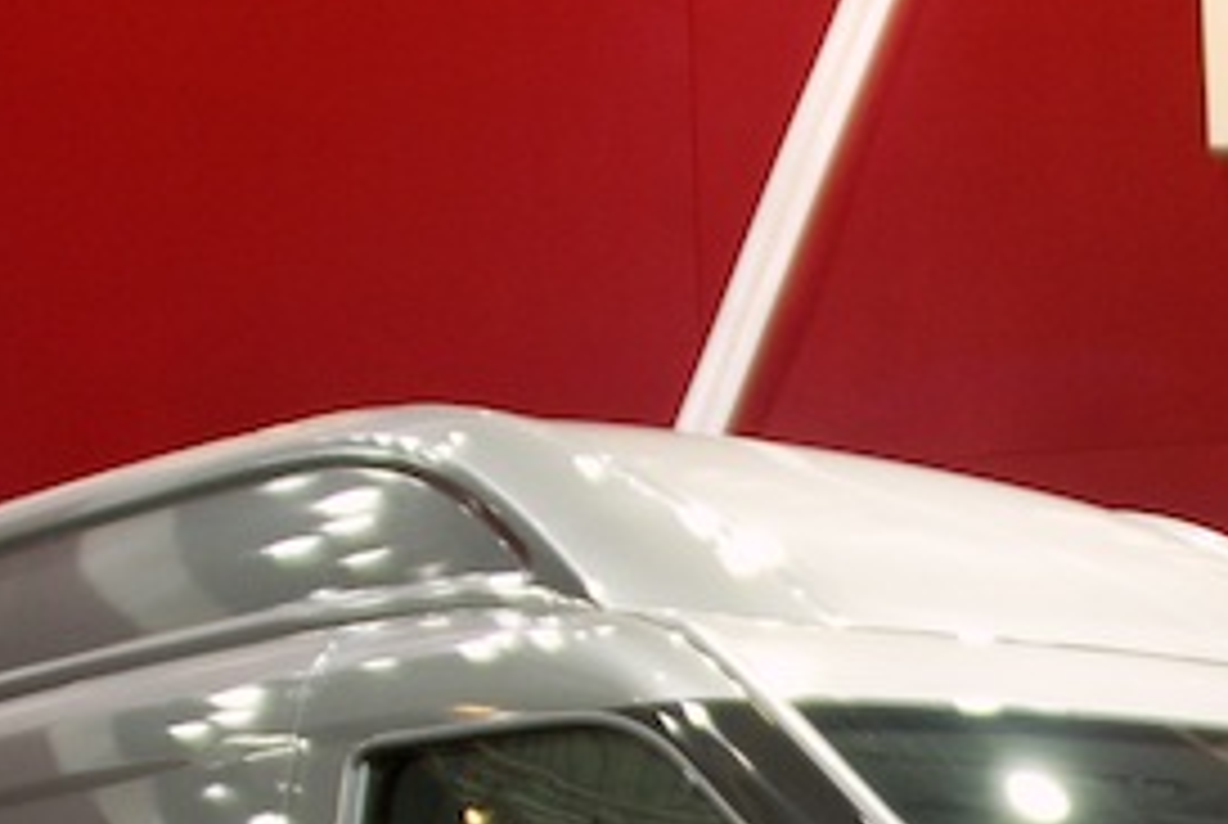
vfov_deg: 9.8
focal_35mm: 135
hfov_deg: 14.7
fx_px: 4612
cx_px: 1426
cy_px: 1304
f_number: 3.5
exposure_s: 1/20
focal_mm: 24
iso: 160
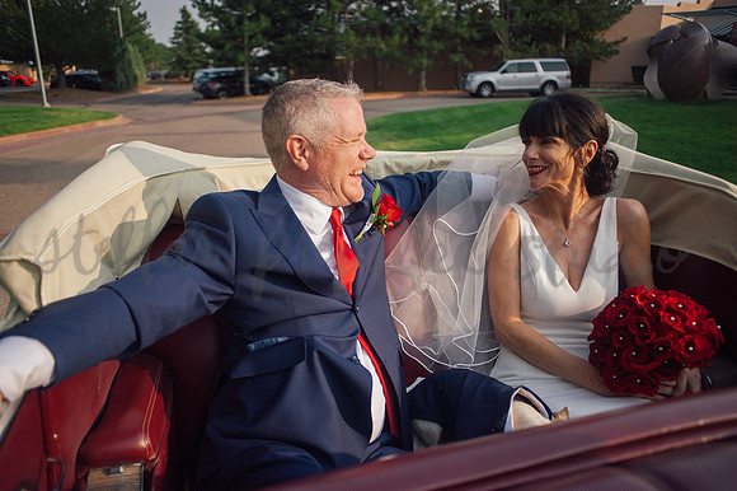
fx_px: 573
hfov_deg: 65.5
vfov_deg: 46.4
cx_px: 368
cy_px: 246
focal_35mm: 28
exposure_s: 1/8000
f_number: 2.8
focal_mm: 28
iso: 1000
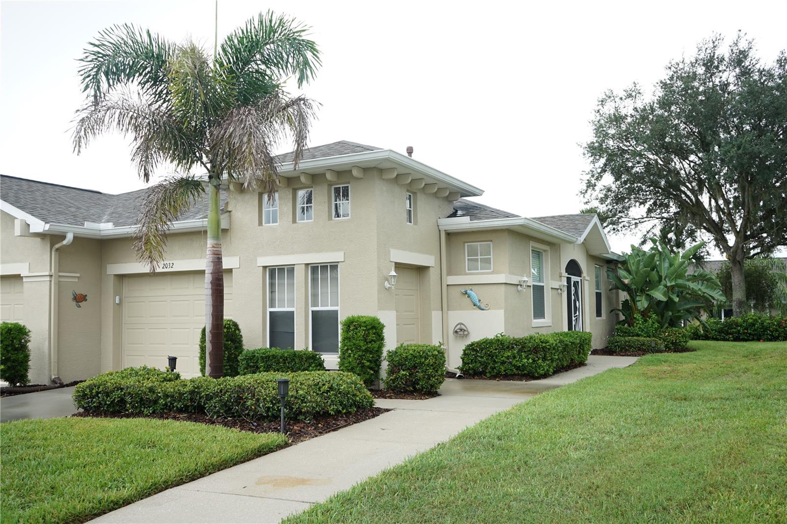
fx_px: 699
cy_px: 262
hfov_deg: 58.7
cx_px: 394
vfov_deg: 41.1
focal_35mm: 32
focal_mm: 32
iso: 100
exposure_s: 1/80
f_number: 6.3
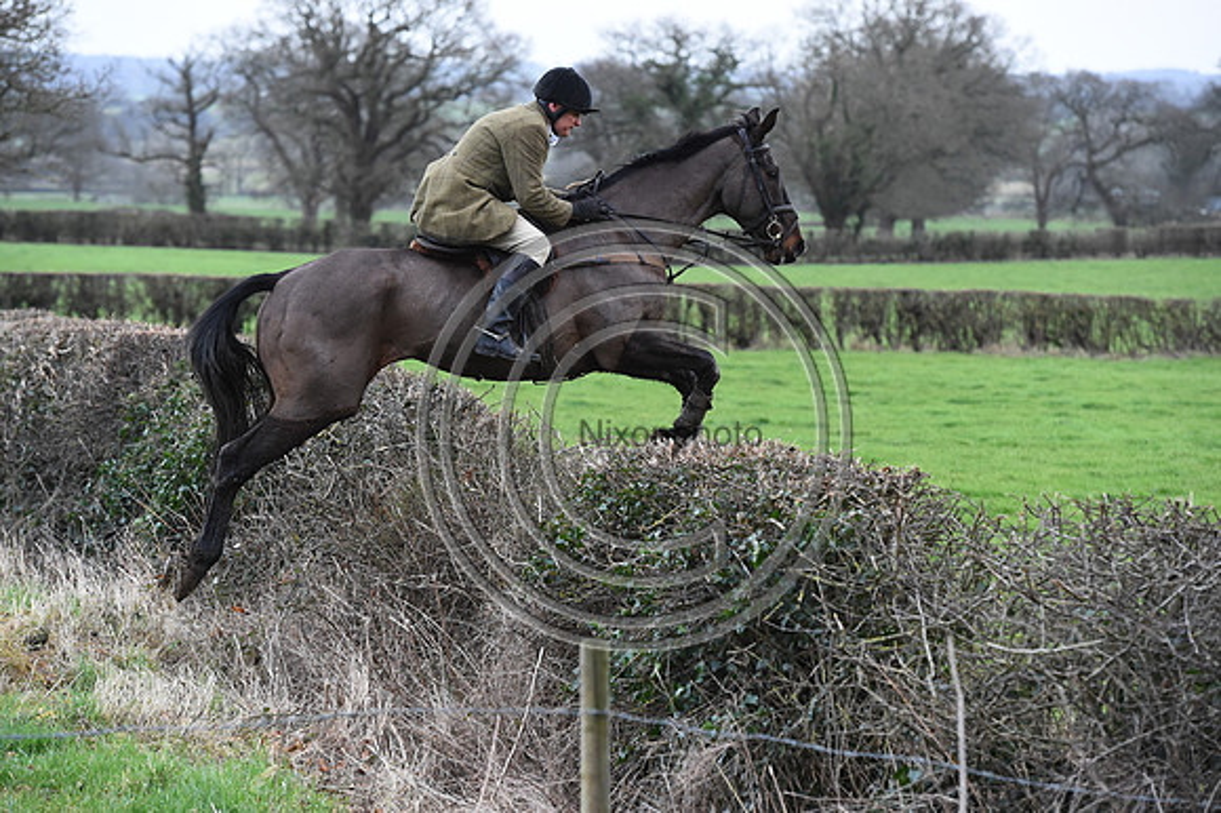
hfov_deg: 13.3
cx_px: 610
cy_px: 406
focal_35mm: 155
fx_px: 5254
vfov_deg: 8.8
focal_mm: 155
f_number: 5.6
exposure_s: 1/1250
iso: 3200
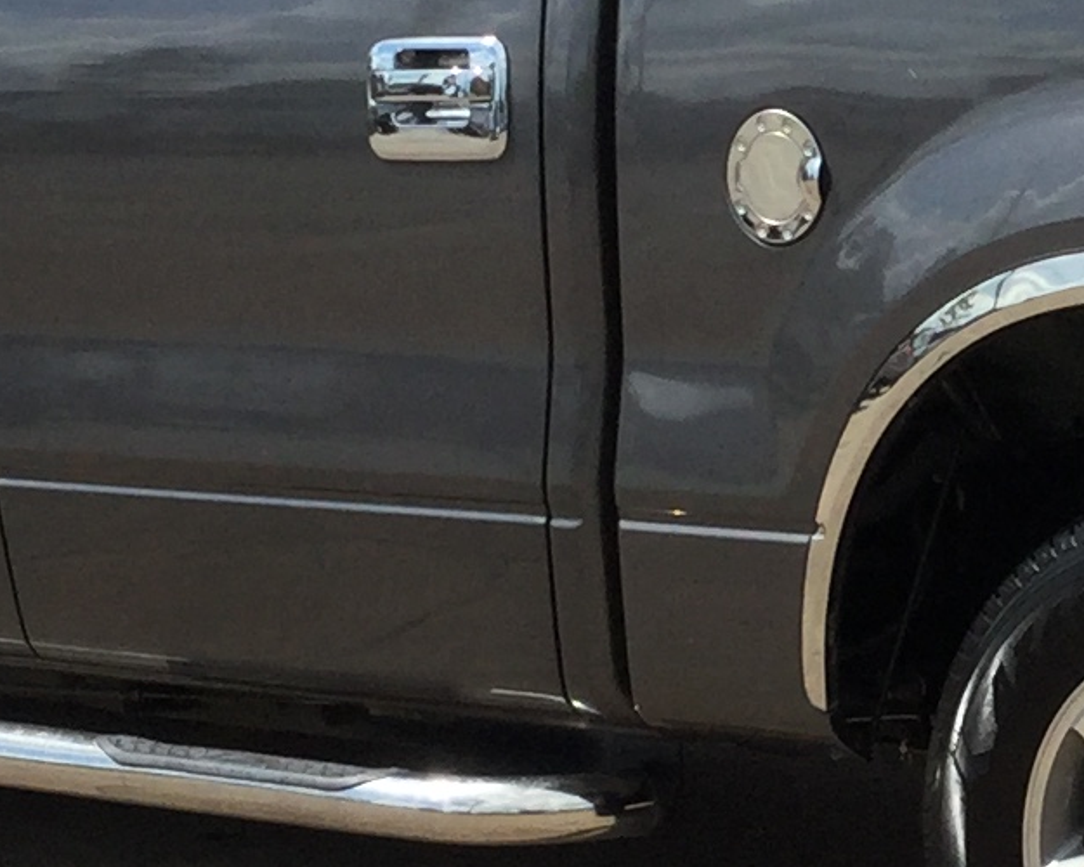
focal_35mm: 158
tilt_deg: -7.5
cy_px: 413
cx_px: 1185
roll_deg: -0.1
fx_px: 5069
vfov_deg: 9.8
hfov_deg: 12.0
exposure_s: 1/1538
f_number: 2.4
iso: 25
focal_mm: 3.3
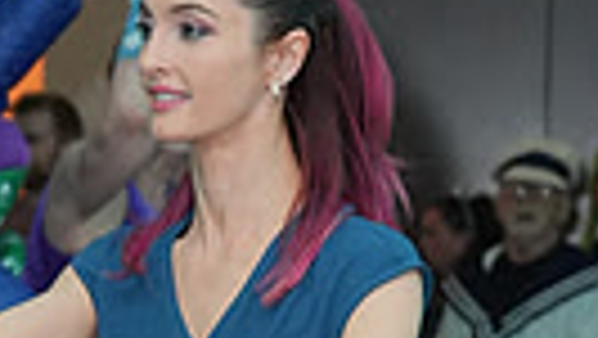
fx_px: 3491
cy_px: 631
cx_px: -196
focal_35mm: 220
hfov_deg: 9.6
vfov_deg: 5.4
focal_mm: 48
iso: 4000
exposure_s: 1/200
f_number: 4
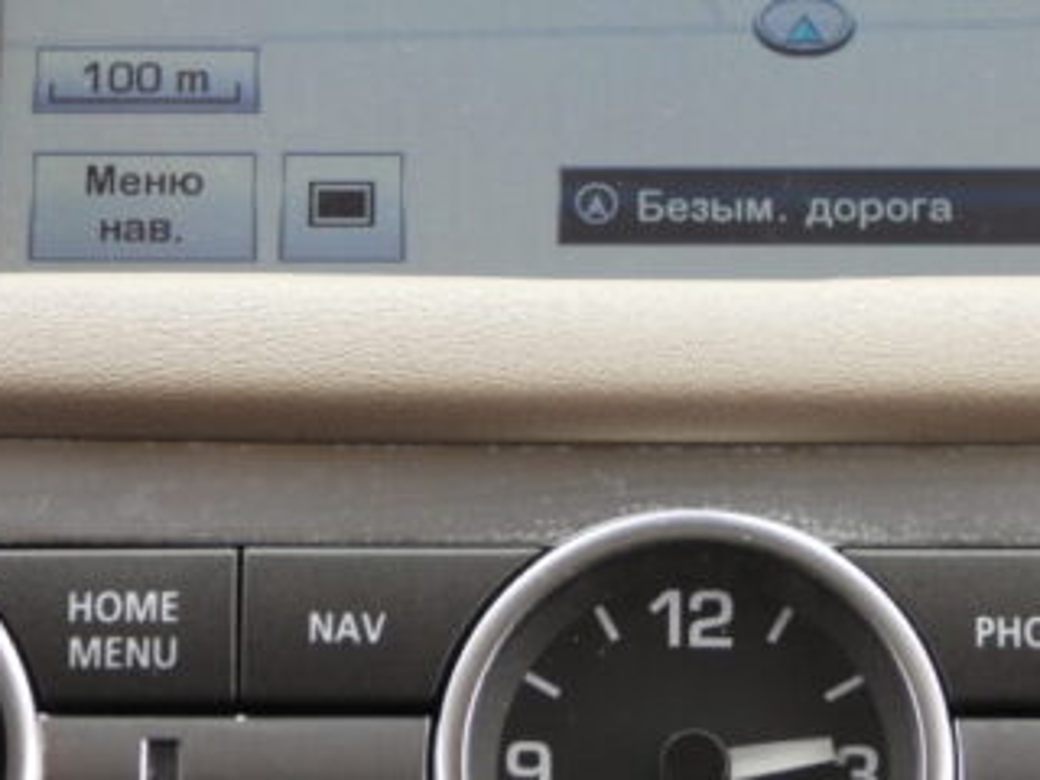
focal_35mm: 189
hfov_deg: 10.5
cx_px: 592
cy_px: -16
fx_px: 5678
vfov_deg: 7.8
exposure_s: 1/125
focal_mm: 15.3
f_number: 3.5
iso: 100
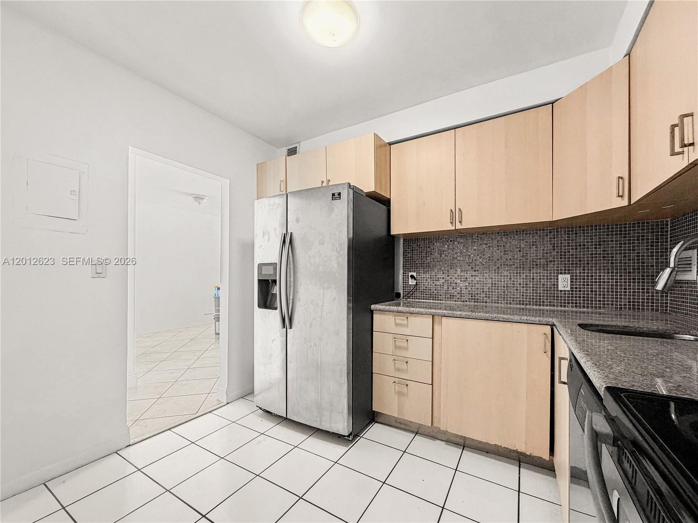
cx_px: 349
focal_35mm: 14
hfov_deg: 102.1
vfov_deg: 85.7
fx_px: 282
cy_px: 262
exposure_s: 1/60
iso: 320
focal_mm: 2.22
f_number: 2.2
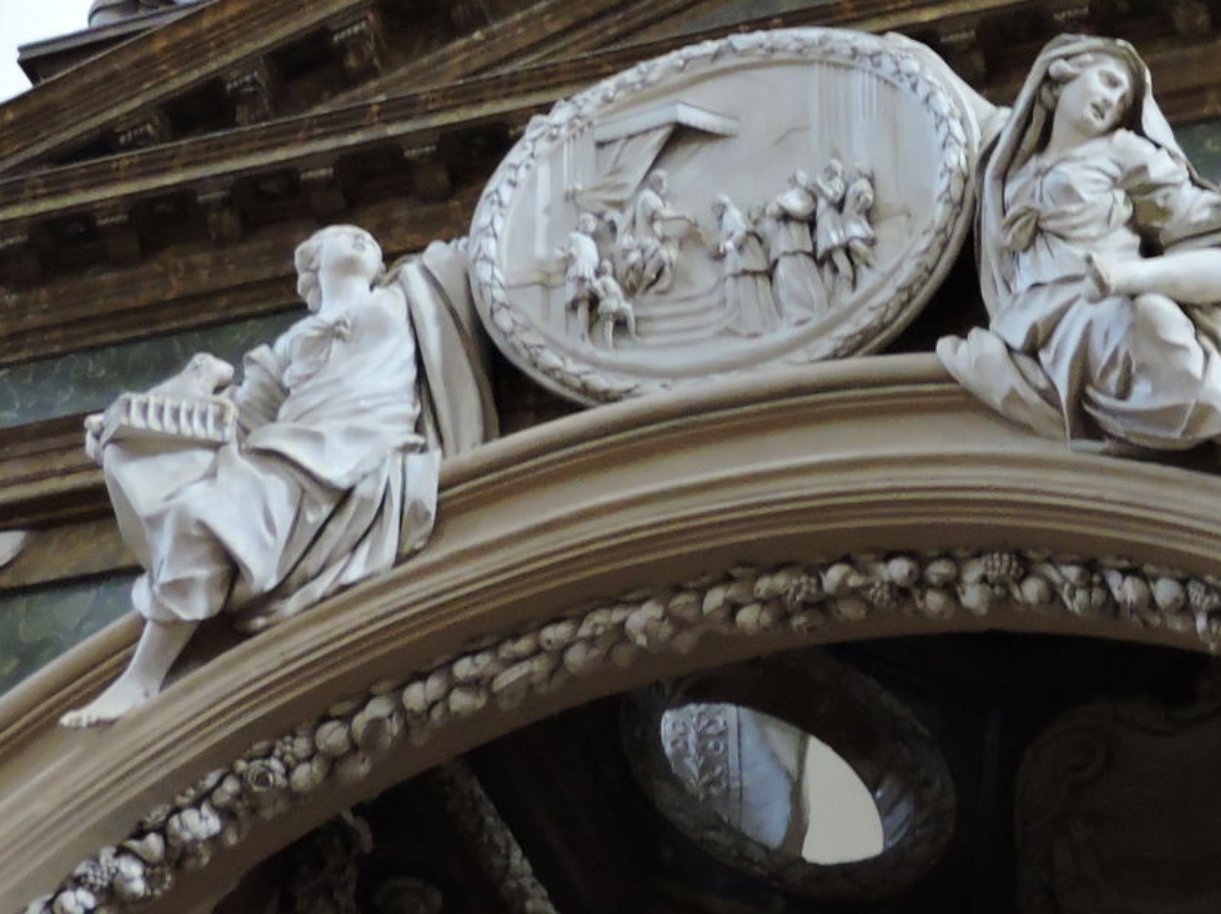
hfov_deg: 12.0
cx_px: 1083
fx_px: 5747
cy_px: 86
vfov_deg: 9.1
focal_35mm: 163
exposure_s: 1/15
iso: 800
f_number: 3.9
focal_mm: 12.5
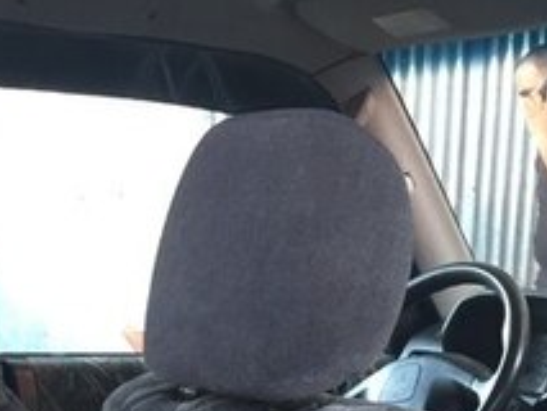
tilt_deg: -15.3
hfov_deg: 21.4
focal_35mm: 90
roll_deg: -1.6
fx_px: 1423
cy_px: 631
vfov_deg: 15.1
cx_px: 90
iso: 100
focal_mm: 4.15
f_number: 2.2
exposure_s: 1/33
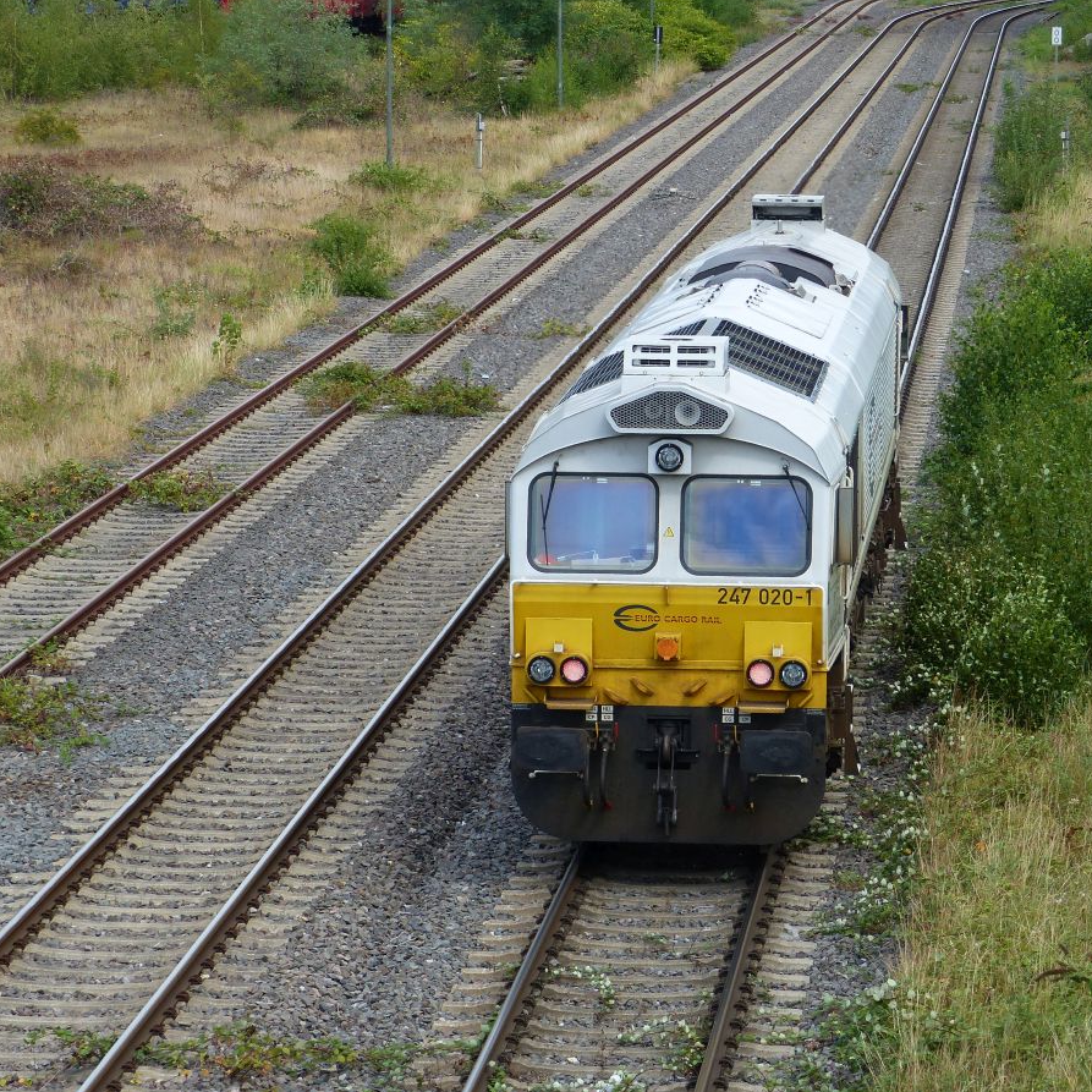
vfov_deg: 11.1
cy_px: 544
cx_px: 629
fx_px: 5639
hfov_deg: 11.1
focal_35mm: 158
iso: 100
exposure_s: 1/400
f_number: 4
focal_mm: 23.9
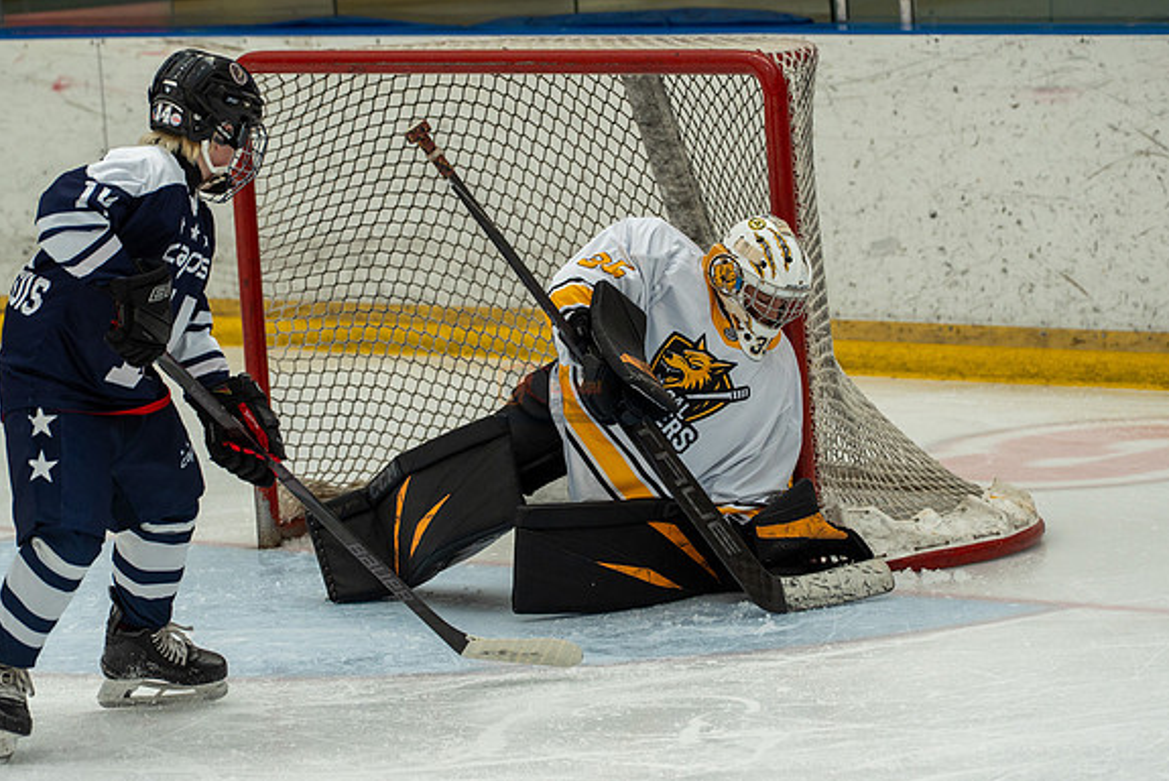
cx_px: 586
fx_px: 7375
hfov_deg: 9.1
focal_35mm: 227
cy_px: 392
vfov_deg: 6.1
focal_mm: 150
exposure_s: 1/1600
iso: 800
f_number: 3.5
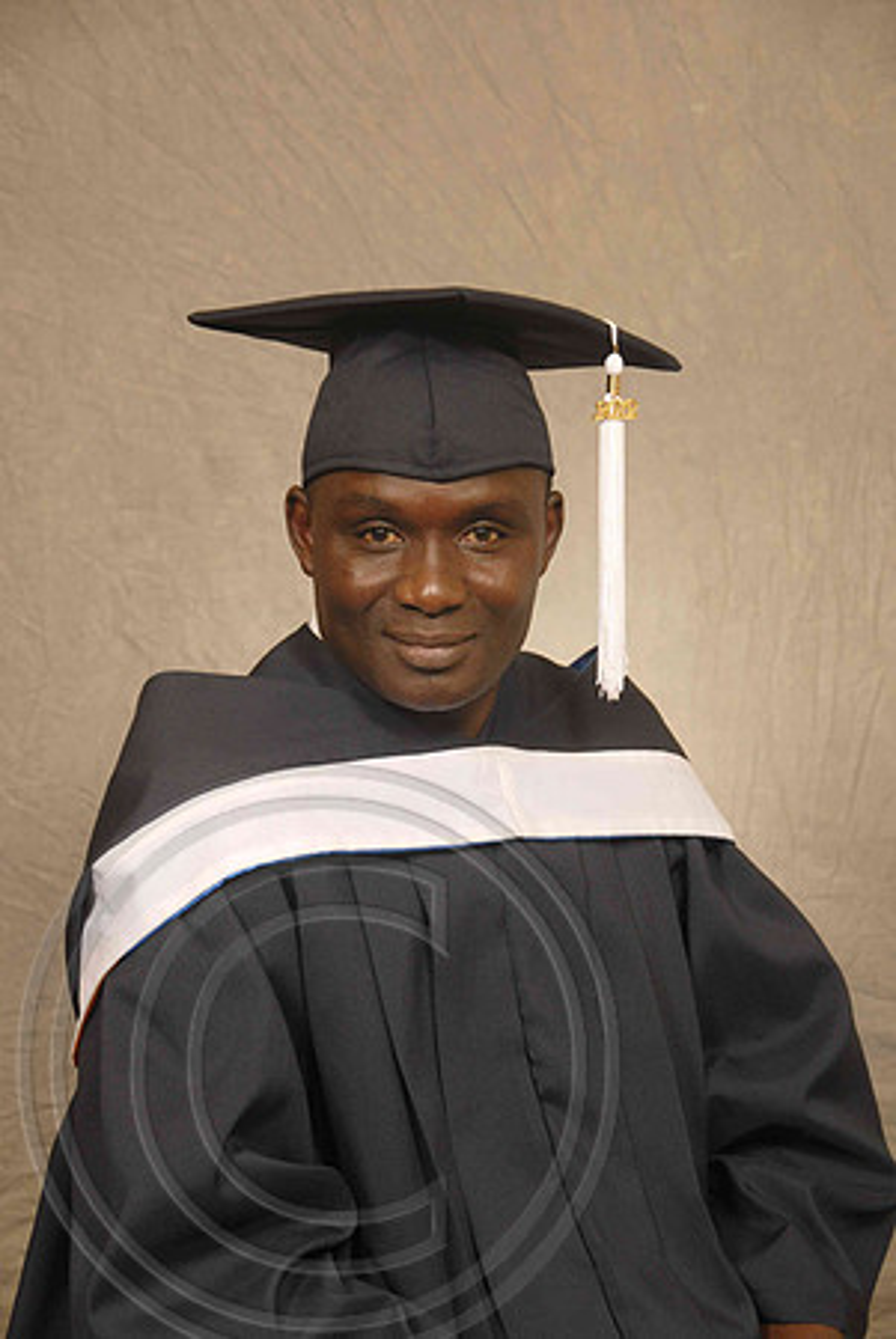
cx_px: 448
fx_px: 2905
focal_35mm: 78
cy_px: 670
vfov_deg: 26.0
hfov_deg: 17.5
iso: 200
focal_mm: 52
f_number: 5
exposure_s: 1/125
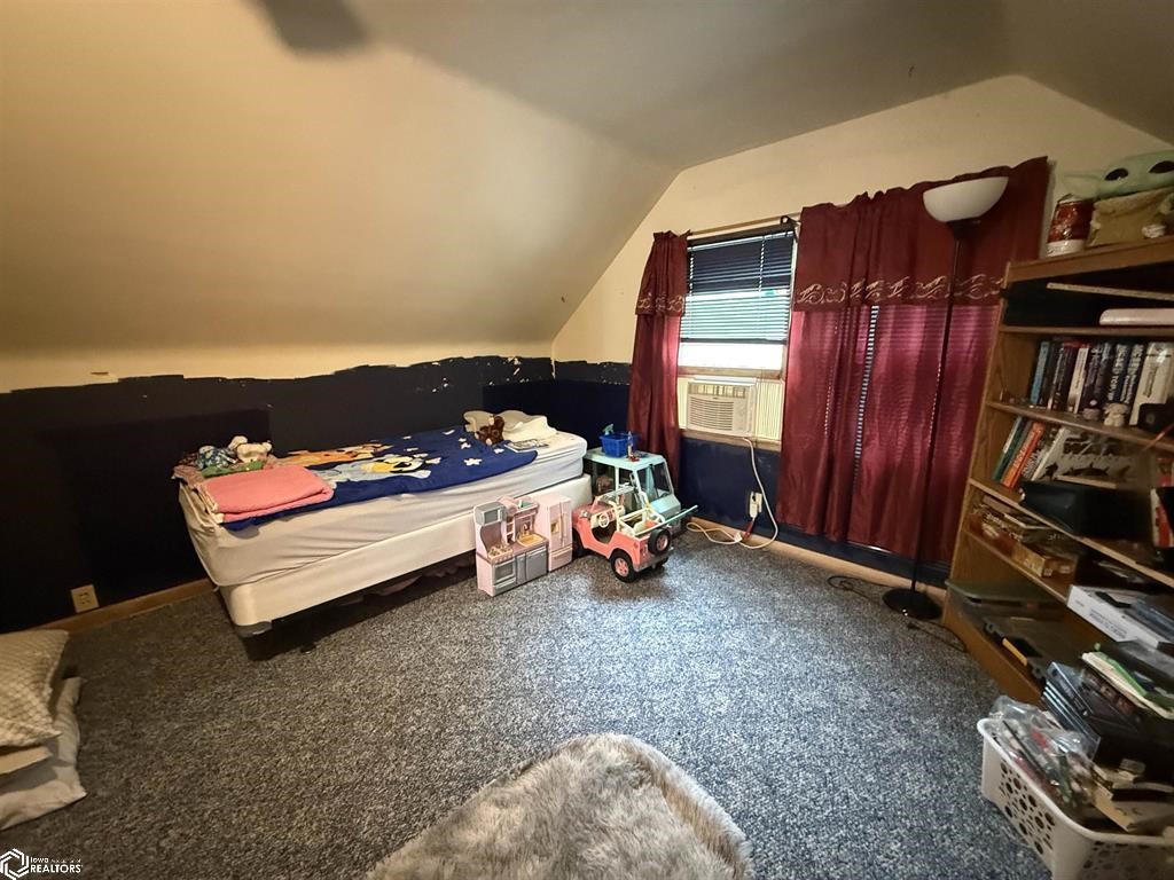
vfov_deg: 85.7
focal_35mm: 14
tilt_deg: -10.7
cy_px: 440
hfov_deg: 102.1
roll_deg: +2.3
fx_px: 475
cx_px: 587
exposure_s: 1/40
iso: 1250
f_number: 2.2
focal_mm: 2.22
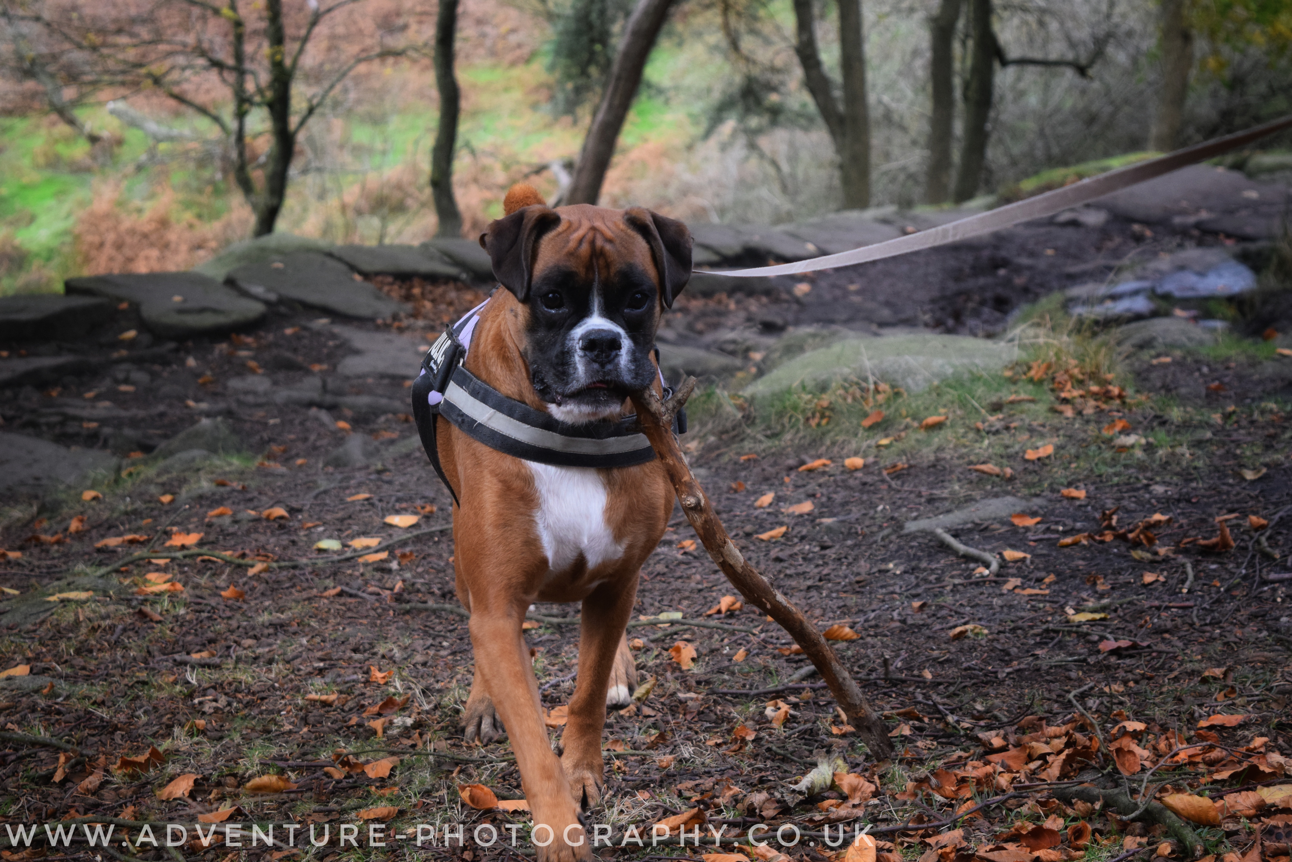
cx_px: 646
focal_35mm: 82
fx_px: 2961
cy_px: 431
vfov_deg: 16.6
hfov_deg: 24.6
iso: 1800
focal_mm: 55
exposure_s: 1/500
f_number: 5.6
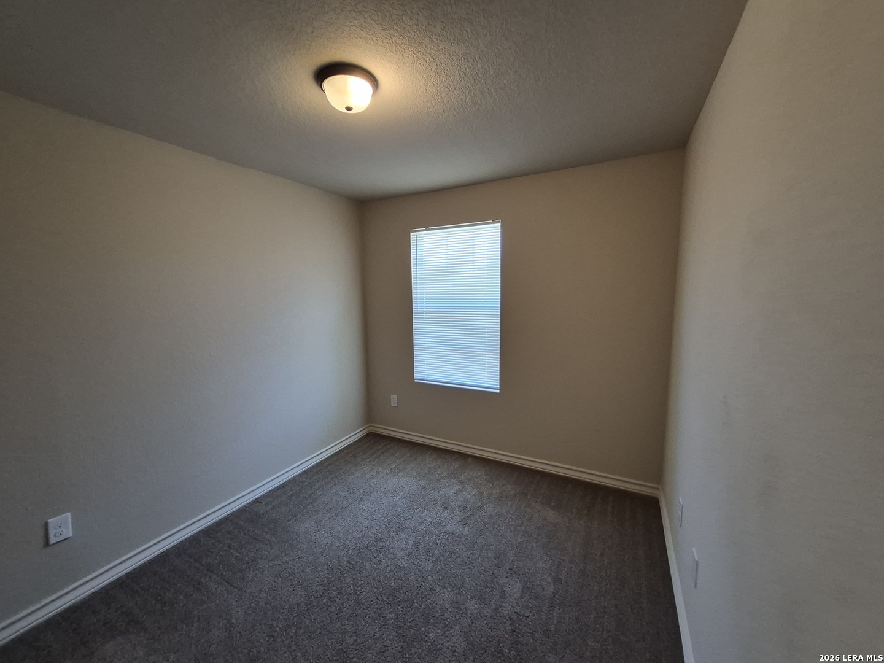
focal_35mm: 13
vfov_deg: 89.9
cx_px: 442
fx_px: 332
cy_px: 332
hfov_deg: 106.2
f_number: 2.2
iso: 250
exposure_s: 1/60
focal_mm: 1.74
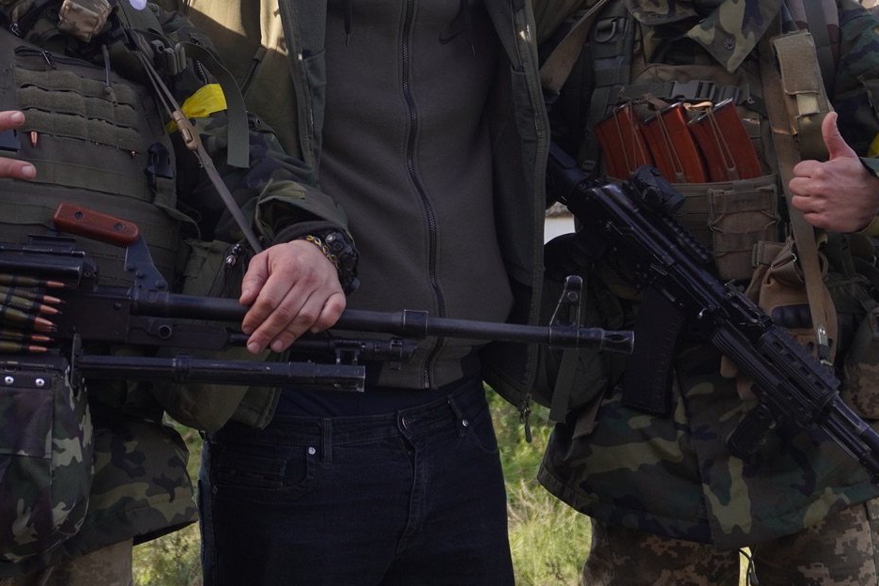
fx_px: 1953
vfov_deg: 16.9
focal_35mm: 80
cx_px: 378
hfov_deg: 25.3
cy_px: 120
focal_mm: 26
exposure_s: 1/200
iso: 100
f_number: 4.5
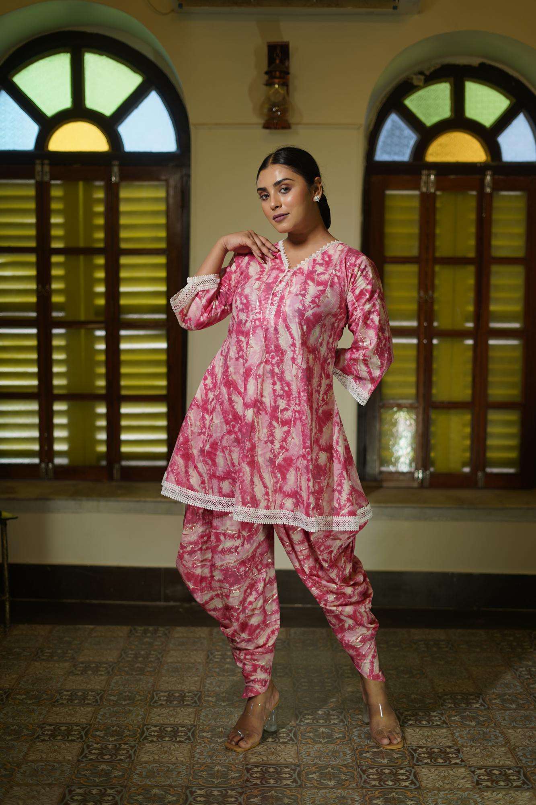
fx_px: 1117
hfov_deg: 27.0
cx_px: 268
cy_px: 402
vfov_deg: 39.6
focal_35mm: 50
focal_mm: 50
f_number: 2
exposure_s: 1/100
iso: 100
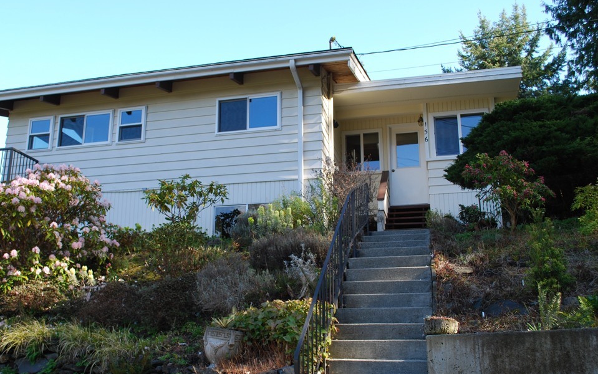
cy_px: 199
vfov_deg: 33.6
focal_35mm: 38
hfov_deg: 51.4
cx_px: 263
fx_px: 619
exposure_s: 1/125
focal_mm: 22
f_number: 5.6
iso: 160
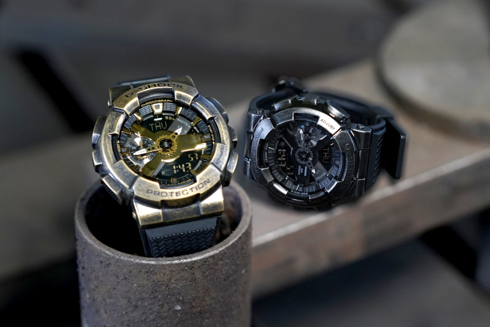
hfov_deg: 24.8
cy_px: 164
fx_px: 1116
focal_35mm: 82
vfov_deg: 16.6
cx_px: 245
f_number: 3.5
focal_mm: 55
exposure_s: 1/100
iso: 2000
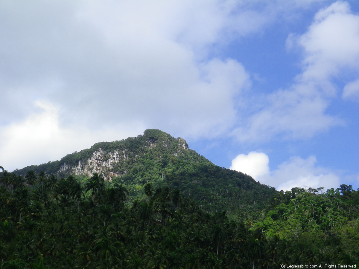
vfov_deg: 20.7
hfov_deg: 27.4
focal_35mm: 71
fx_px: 736
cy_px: 134
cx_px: 180
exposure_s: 1/60
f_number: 12.6
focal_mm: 12.5
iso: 80
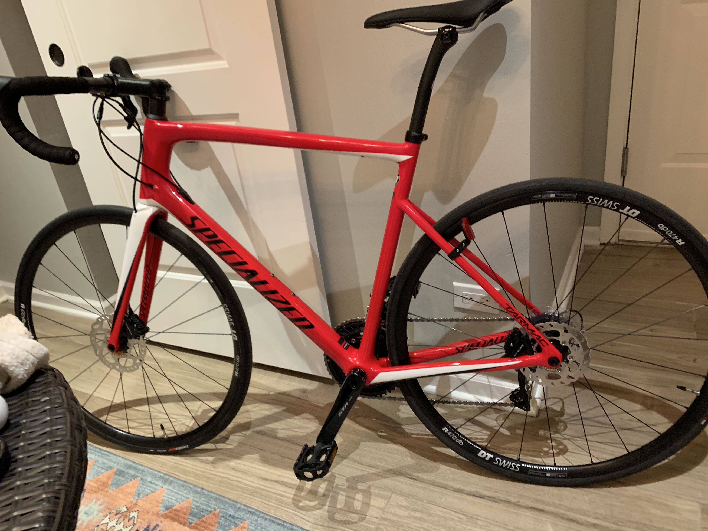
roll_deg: +8.1
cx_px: 354
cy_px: 266
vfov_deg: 53.1
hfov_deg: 67.3
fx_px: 532
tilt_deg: -24.8
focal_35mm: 26
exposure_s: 1/40
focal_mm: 4.25
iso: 400
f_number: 1.8
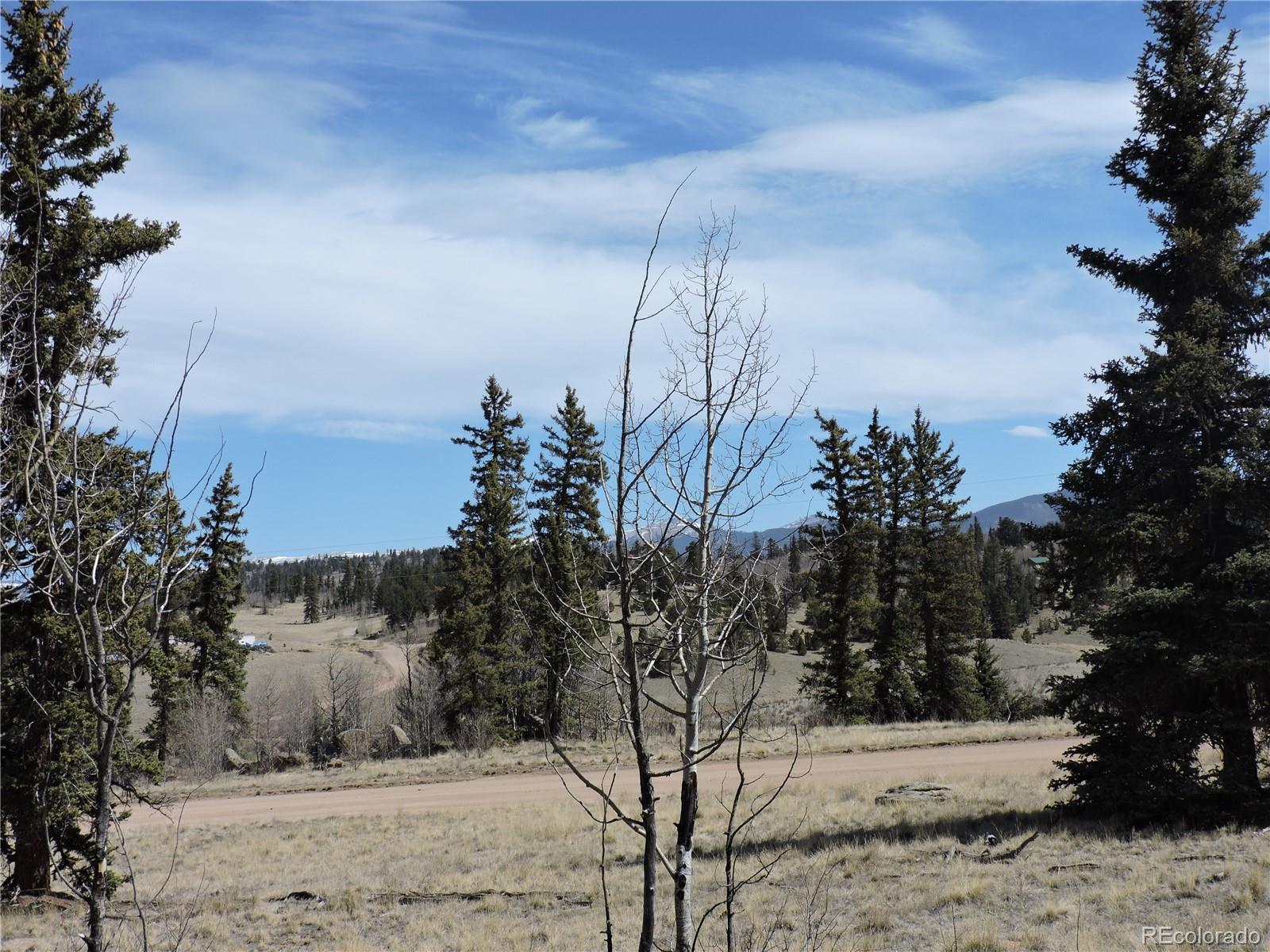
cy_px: 476
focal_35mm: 43
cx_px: 635
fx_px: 1578
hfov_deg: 43.9
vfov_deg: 33.6
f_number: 3.4
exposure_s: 1/1250
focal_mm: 7.7
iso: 100
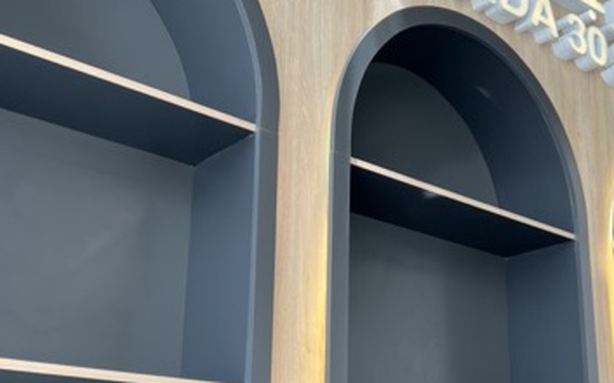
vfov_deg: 25.6
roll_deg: -0.6
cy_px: 266
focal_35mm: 50
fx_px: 836
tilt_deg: +16.0
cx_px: 341
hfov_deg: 40.3
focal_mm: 5.7
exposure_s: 1/265
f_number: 1.5
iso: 40
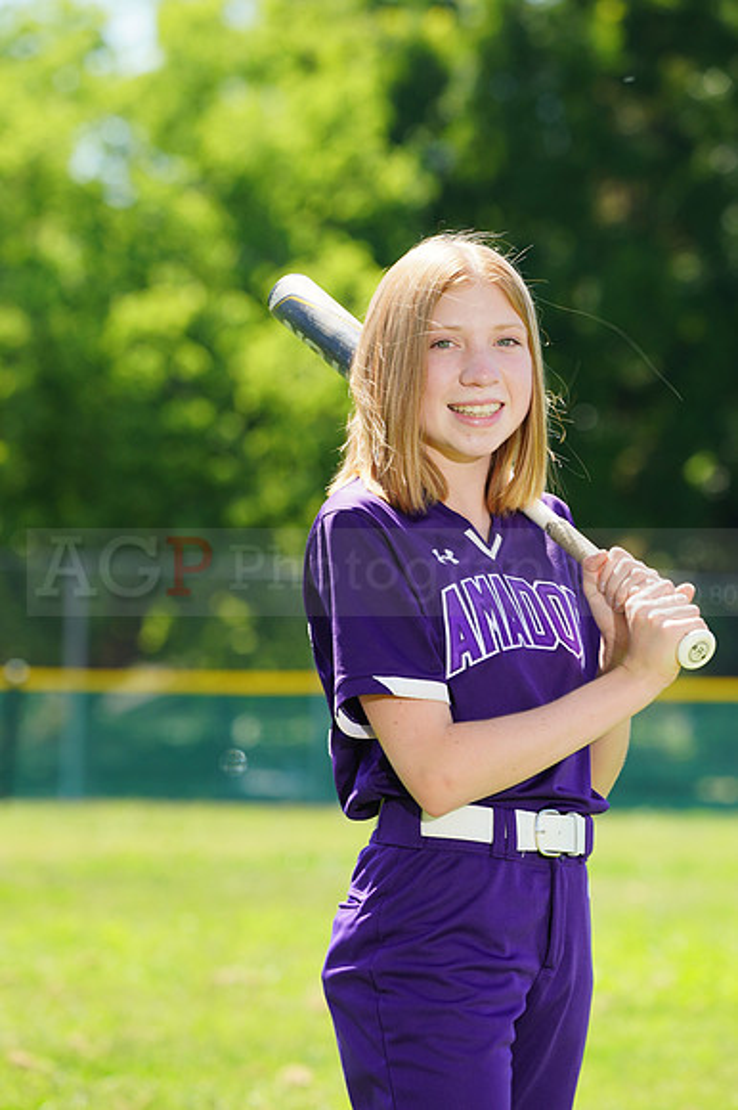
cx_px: 369
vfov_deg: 6.9
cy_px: 555
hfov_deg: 4.6
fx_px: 9235
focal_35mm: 300
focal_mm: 300
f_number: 10
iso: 200
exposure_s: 1/160
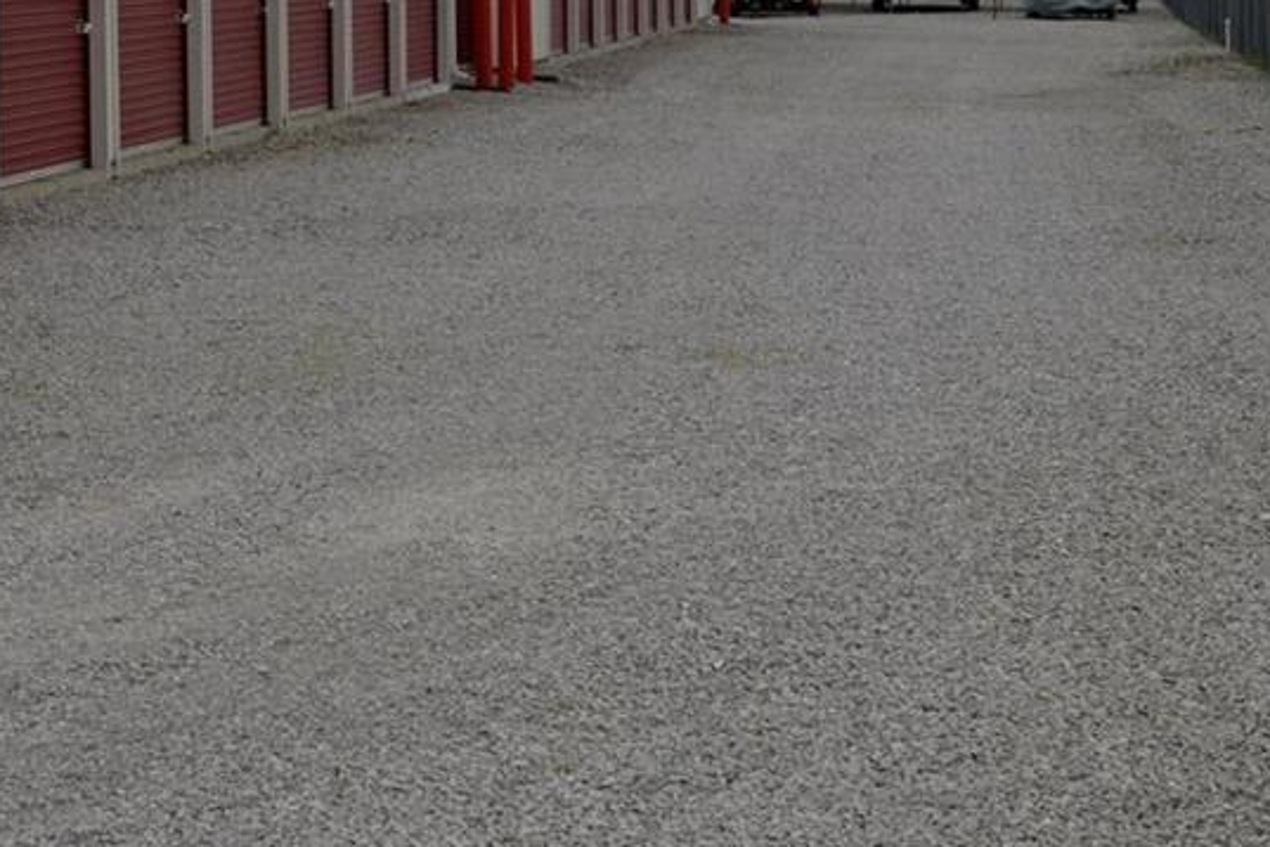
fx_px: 3774
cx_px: -26
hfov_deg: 18.6
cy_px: 37
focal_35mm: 107
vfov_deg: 12.7
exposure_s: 1/200
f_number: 8
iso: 400
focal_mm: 24
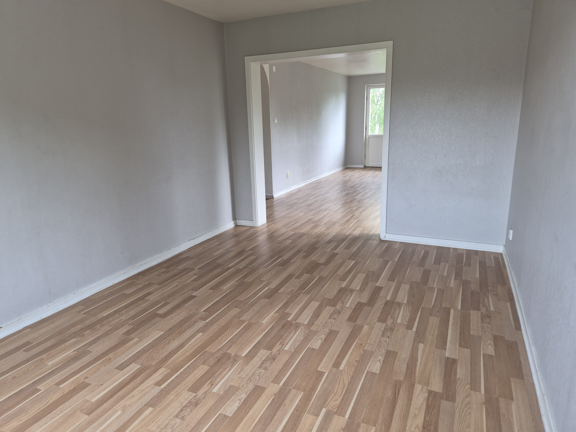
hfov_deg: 73.9
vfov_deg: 58.9
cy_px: 216
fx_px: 383
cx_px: 288
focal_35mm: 23
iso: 160
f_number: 1.8
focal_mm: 5.4
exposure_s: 1/180
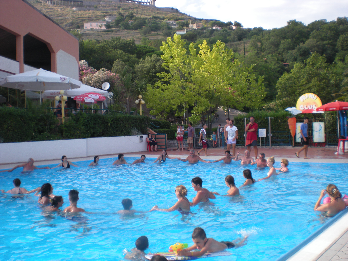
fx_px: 382
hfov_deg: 49.0
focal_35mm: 38
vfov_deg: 37.7
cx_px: 174
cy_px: 130
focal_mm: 6.3
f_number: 4.6
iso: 64
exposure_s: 1/148
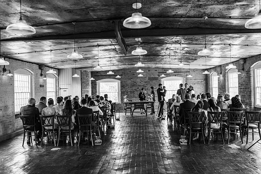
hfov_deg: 54.5
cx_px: 130
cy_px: 87
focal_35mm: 35
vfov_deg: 37.8
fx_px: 254
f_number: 2.2
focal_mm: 35
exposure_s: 1/200
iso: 125
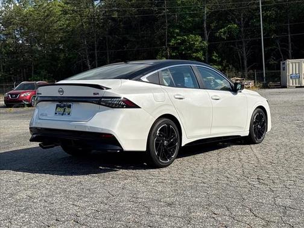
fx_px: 422
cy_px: 114
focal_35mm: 48
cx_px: 152
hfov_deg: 39.7
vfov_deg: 30.3
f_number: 1.78
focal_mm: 6.76
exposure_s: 1/7937
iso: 64
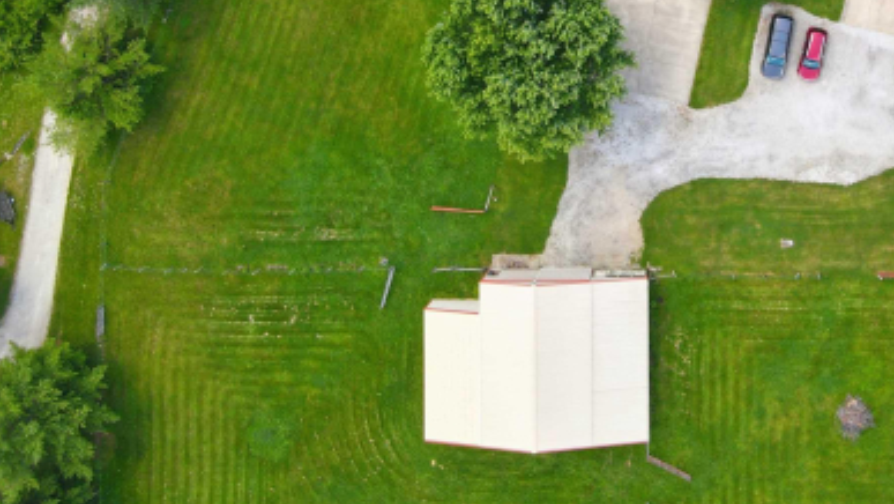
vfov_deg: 25.0
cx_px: 669
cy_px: -28
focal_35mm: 45
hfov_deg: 44.0
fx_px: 1067
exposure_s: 1/100
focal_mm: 4.5
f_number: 2.8
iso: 100
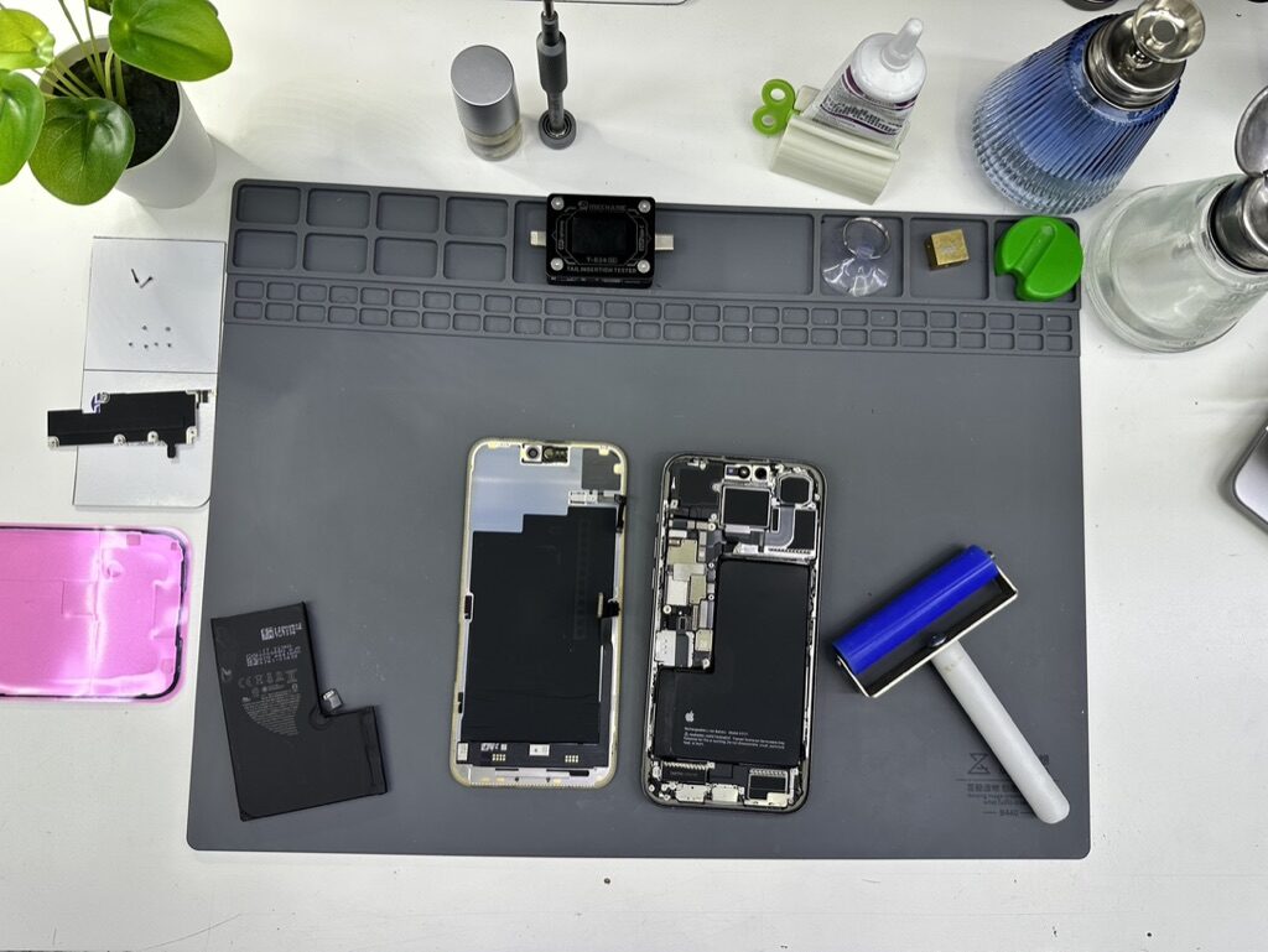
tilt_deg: -84.8
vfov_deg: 56.9
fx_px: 880
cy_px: 476
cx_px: 634
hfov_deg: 71.6
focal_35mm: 24
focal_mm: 6.86
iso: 64
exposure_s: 1/226
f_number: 1.78
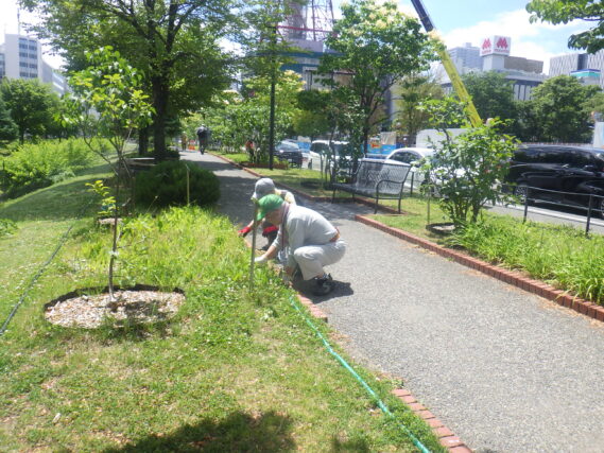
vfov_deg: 49.8
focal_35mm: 28
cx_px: 302
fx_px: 489
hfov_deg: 63.4
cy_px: 226
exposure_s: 1/500
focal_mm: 5
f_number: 4.2
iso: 125
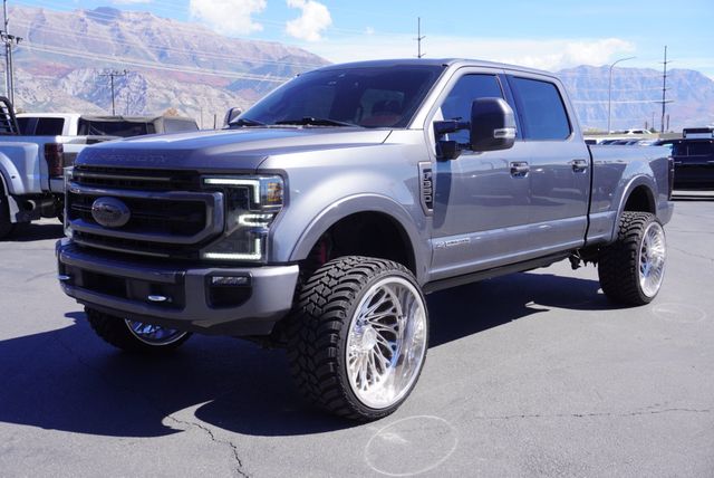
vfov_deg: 35.6
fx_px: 744
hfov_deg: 51.2
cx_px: 357
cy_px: 239
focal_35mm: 38
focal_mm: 25
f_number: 9
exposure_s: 1/125
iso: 100
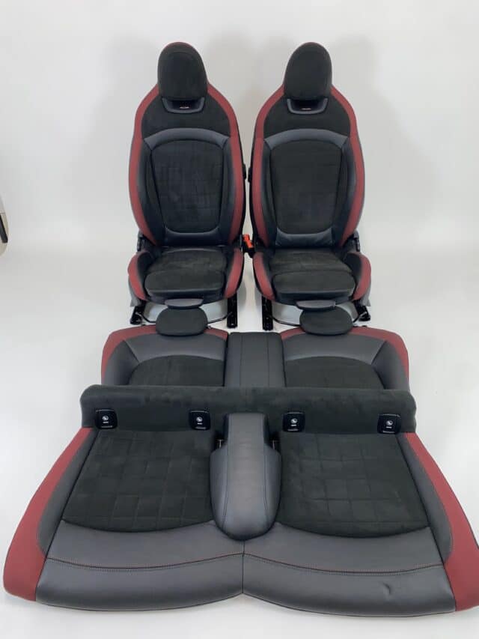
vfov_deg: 67.3
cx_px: 240
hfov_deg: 53.1
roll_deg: +0.2
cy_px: 320
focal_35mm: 26
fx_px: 480
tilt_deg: -33.2
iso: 32
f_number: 1.8
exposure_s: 1/47
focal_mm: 4.25
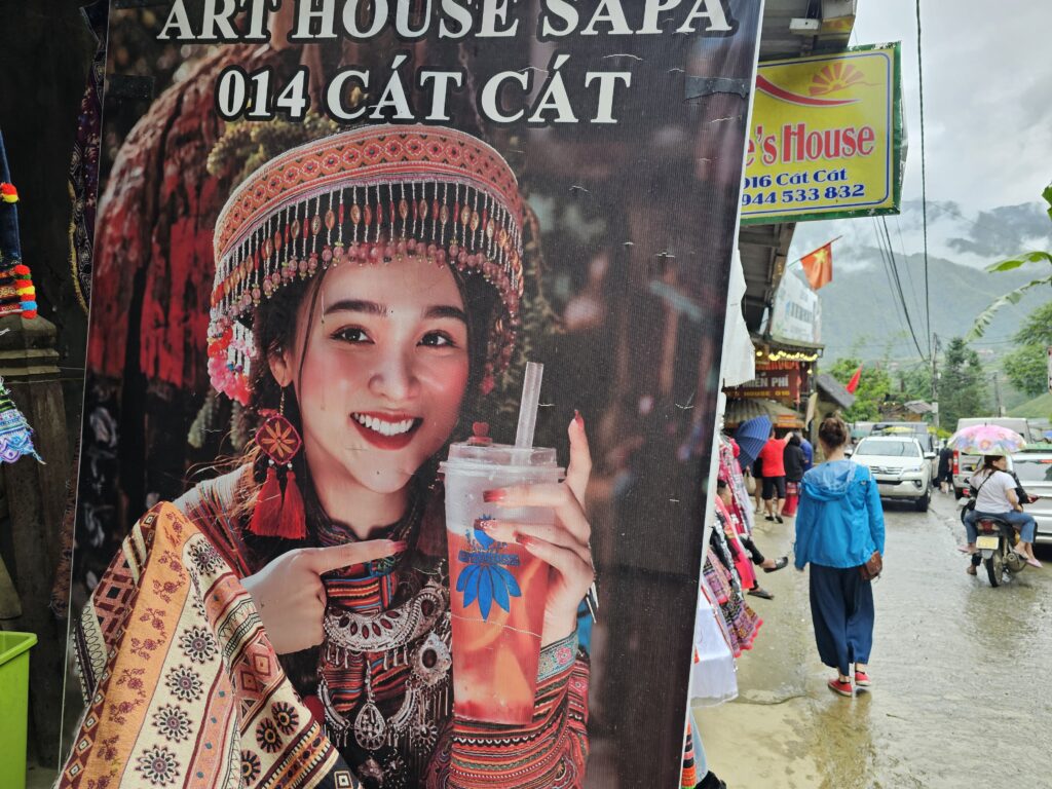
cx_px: 526
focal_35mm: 23
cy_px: 394
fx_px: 699
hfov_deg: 73.9
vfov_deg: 58.9
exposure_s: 1/180
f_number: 1.7
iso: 20
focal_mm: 6.3
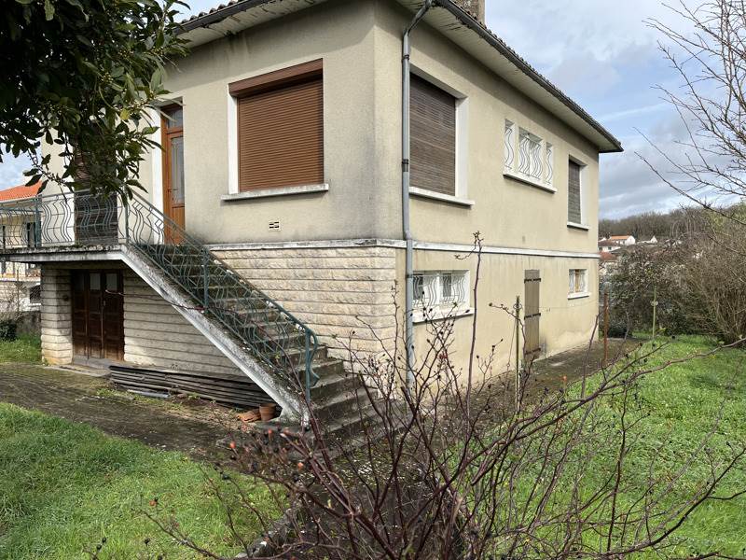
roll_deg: +0.2
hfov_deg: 67.3
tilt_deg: -2.6
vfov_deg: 53.1
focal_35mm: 26
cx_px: 373
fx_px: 560
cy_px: 280
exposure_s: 1/2967
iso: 50
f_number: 1.6
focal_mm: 5.1
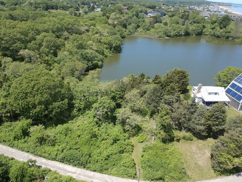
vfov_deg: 54.9
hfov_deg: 69.4
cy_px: 91
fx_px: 175
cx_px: 121
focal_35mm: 25
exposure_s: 1/640
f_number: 2.6
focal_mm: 4.49
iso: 100
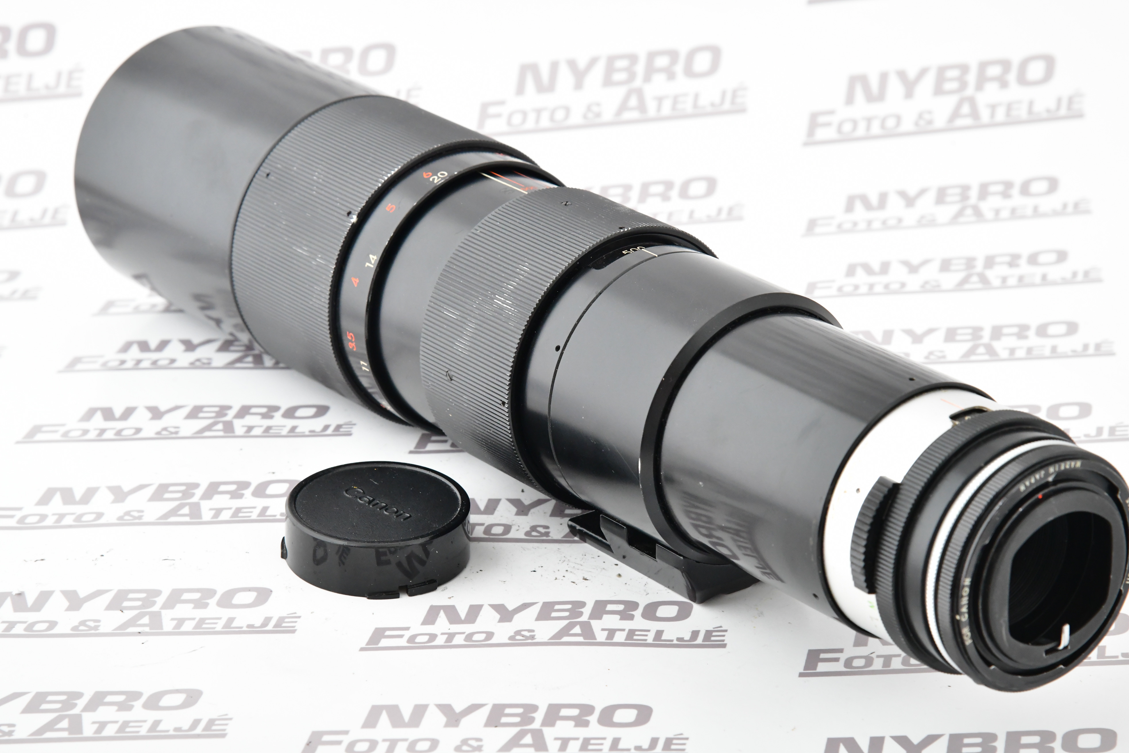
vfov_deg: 10.9
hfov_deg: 16.3
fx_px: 3951
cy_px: 376
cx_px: 588
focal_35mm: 126
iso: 3200
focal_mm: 120
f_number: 13
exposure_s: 1/200
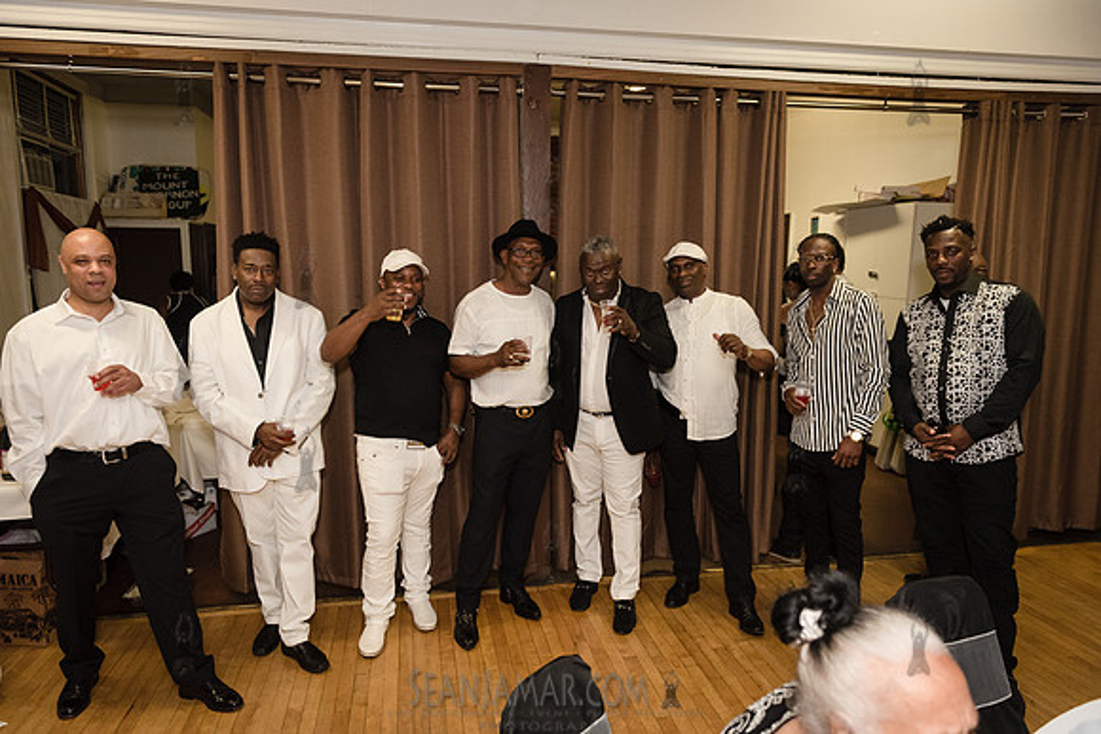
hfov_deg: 73.7
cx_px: 550
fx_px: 734
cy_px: 367
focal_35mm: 24
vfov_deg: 53.2
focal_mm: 24
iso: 2000
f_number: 3.5
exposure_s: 1/400
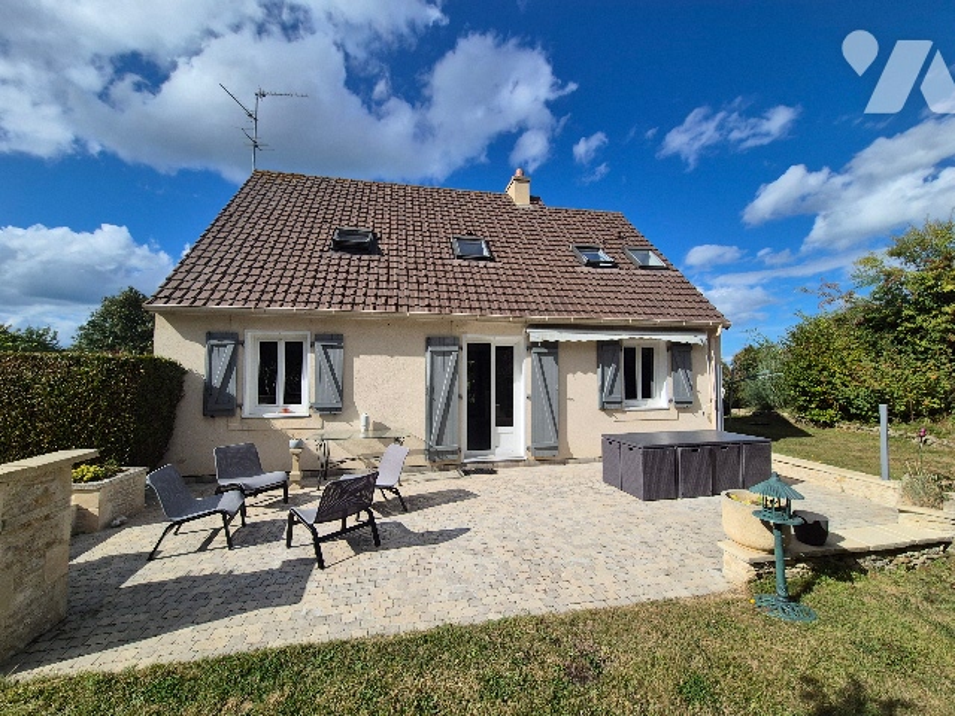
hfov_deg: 106.2
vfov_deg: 89.9
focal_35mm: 13
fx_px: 359
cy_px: 358
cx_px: 478
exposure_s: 1/3240
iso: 50
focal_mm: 2.2
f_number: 2.2
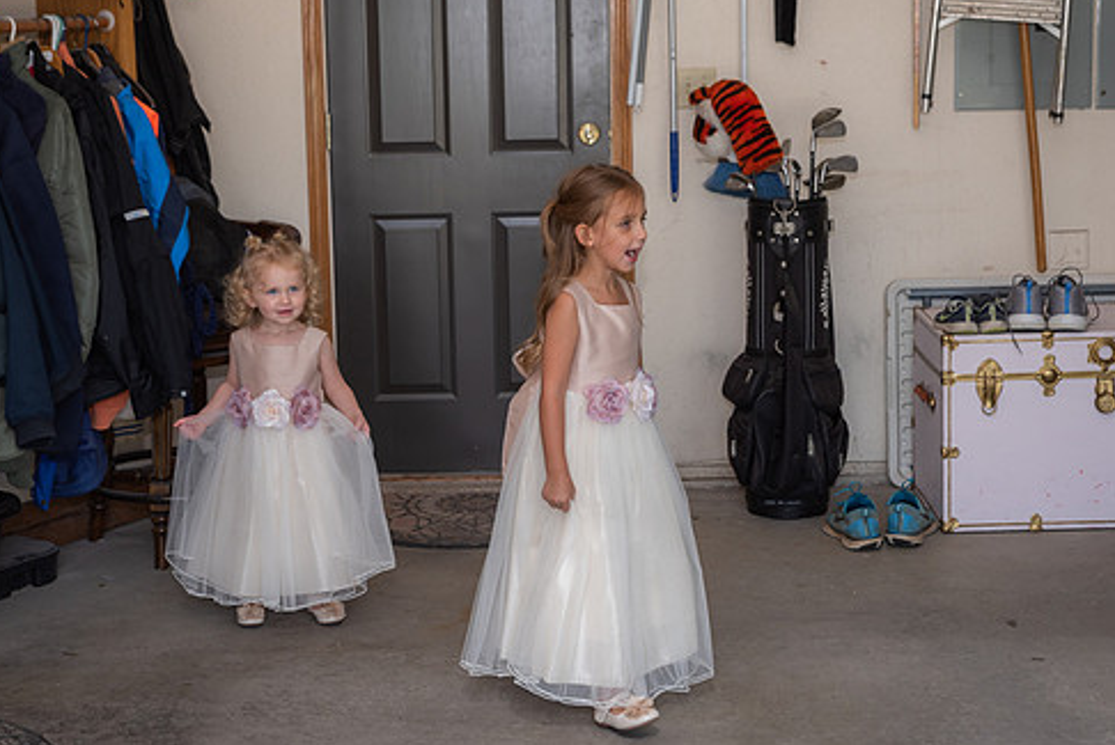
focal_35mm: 62
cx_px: 541
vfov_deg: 21.9
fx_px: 1922
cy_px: 320
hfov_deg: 32.3
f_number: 4.5
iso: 320
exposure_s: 1/160
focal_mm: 52
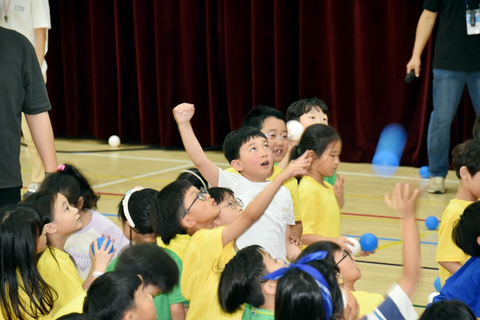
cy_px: 160
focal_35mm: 225
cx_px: 240
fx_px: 3000
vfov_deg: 6.1
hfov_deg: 9.1
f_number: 6
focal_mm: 150
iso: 1800
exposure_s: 1/60
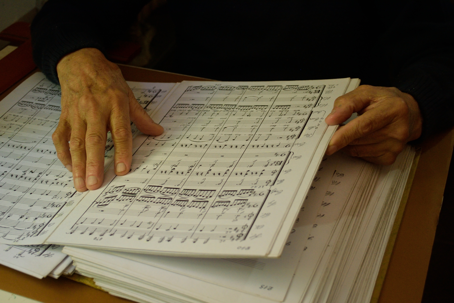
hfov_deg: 38.9
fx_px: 643
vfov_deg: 26.5
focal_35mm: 51
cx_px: 227
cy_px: 152
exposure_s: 1/30
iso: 400
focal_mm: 34
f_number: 5
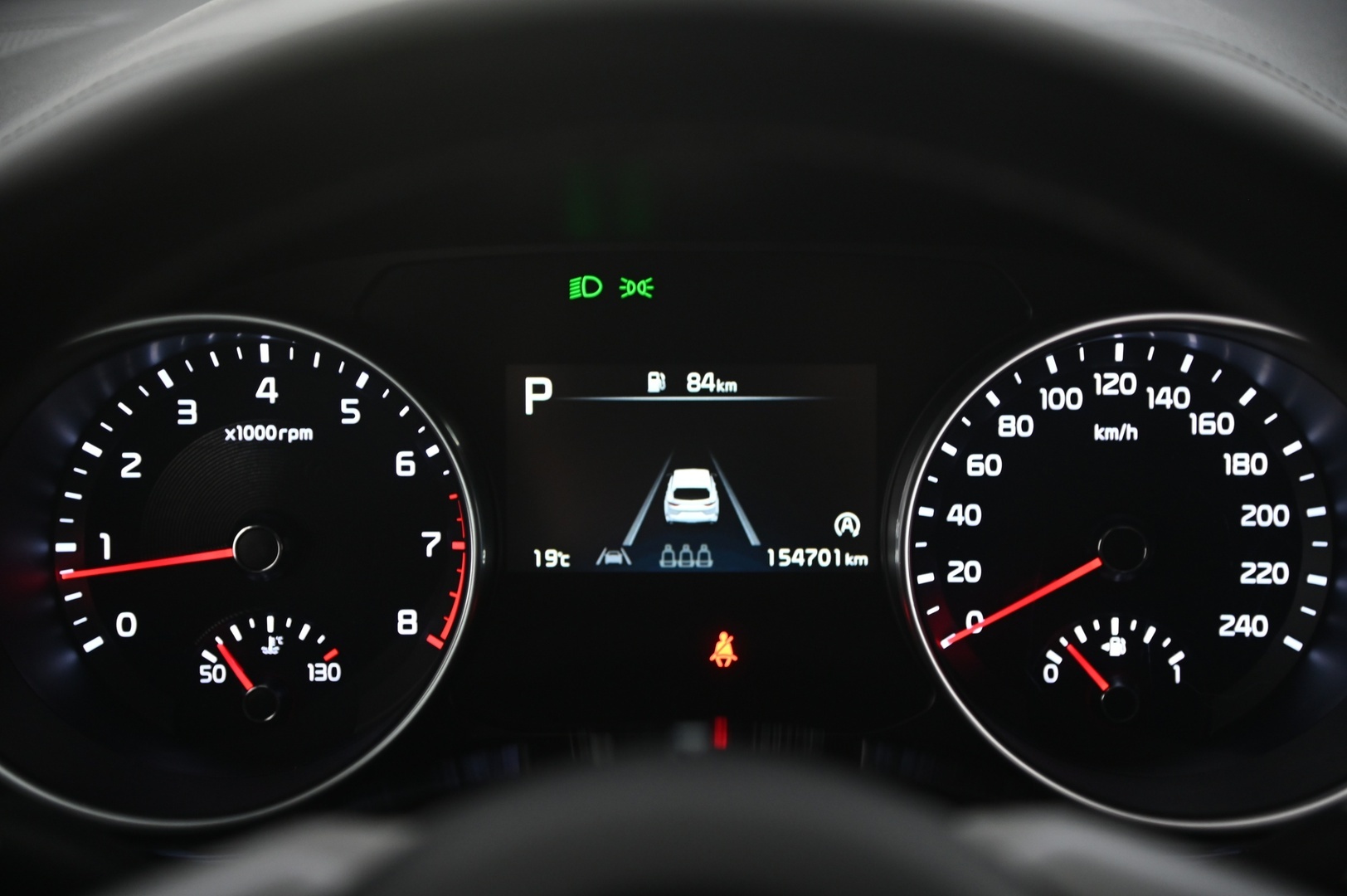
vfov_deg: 16.0
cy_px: 448
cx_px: 674
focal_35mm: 85
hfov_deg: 23.9
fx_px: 3178
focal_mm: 85
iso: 2000
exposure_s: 1/25
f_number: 4
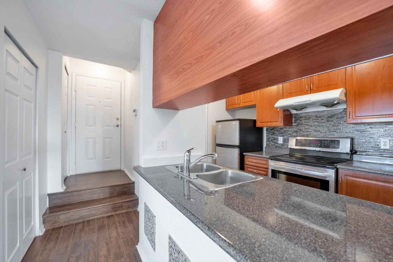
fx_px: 153
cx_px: 196
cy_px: 131
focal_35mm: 14
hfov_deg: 104.3
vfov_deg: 81.2
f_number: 4
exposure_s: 1/160
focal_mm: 14
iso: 1600
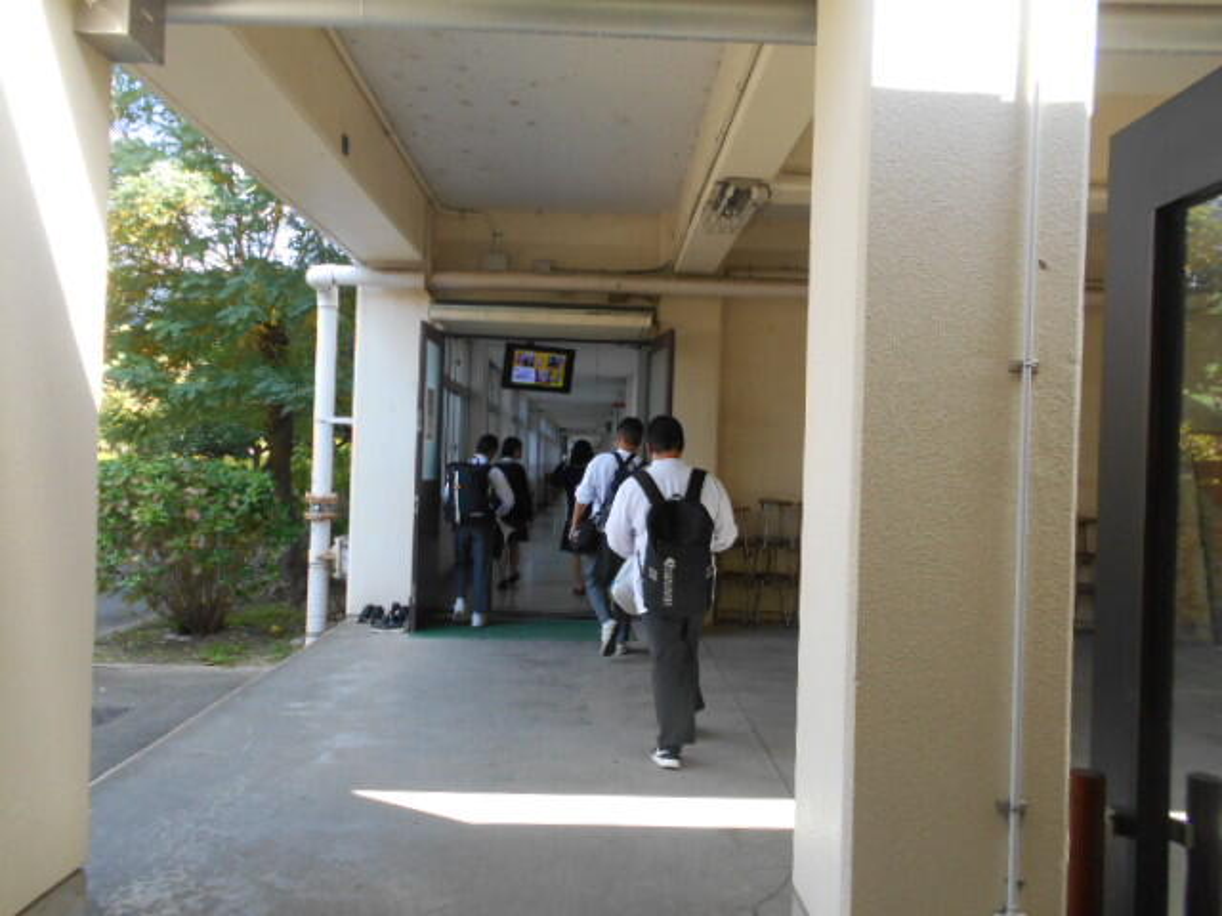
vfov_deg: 53.1
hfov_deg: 67.3
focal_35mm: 26
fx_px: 918
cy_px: 458
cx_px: 611
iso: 220
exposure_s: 1/250
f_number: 3.2
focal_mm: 4.6
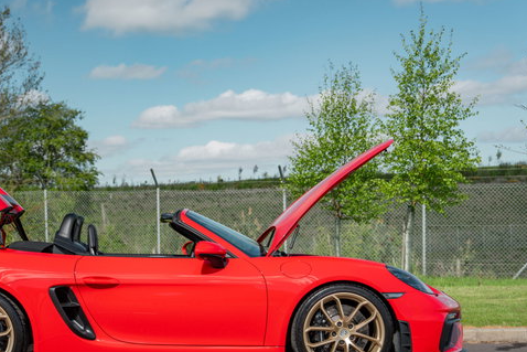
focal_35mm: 61
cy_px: 253
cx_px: 150
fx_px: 893
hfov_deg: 32.4
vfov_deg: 22.1
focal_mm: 38
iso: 100
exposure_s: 1/1250
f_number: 2.8
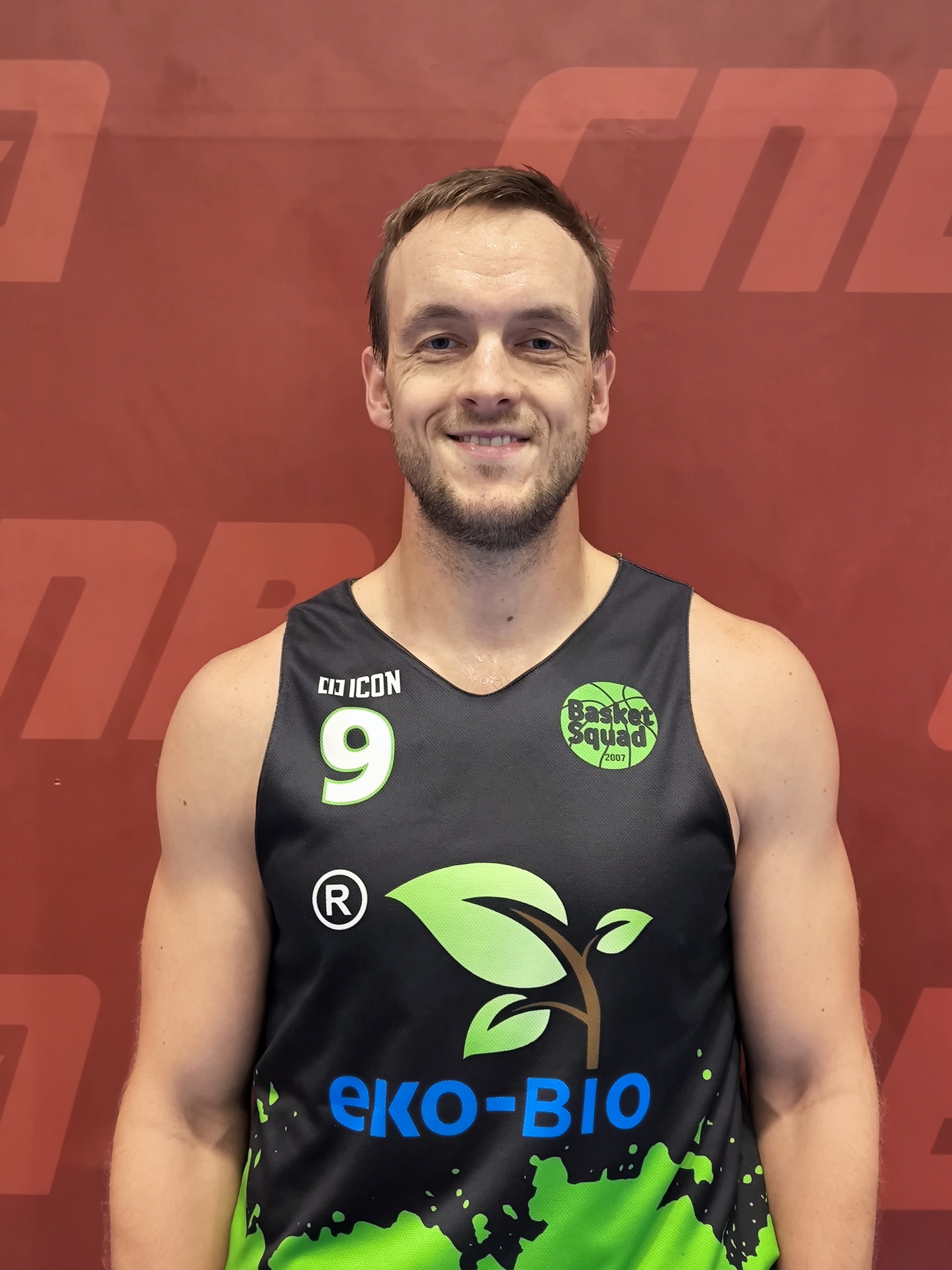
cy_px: 635
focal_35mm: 29
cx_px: 476
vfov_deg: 61.7
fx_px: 1063
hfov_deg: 48.2
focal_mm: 6.92
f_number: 1.9
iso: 640
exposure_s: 1/137
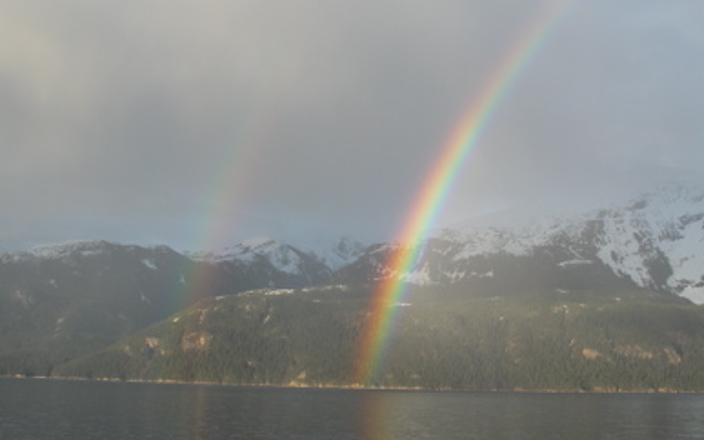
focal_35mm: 52
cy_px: 217
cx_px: 440
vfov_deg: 24.9
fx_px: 998
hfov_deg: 38.6
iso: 64
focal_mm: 6.3
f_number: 6.6
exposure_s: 1/80
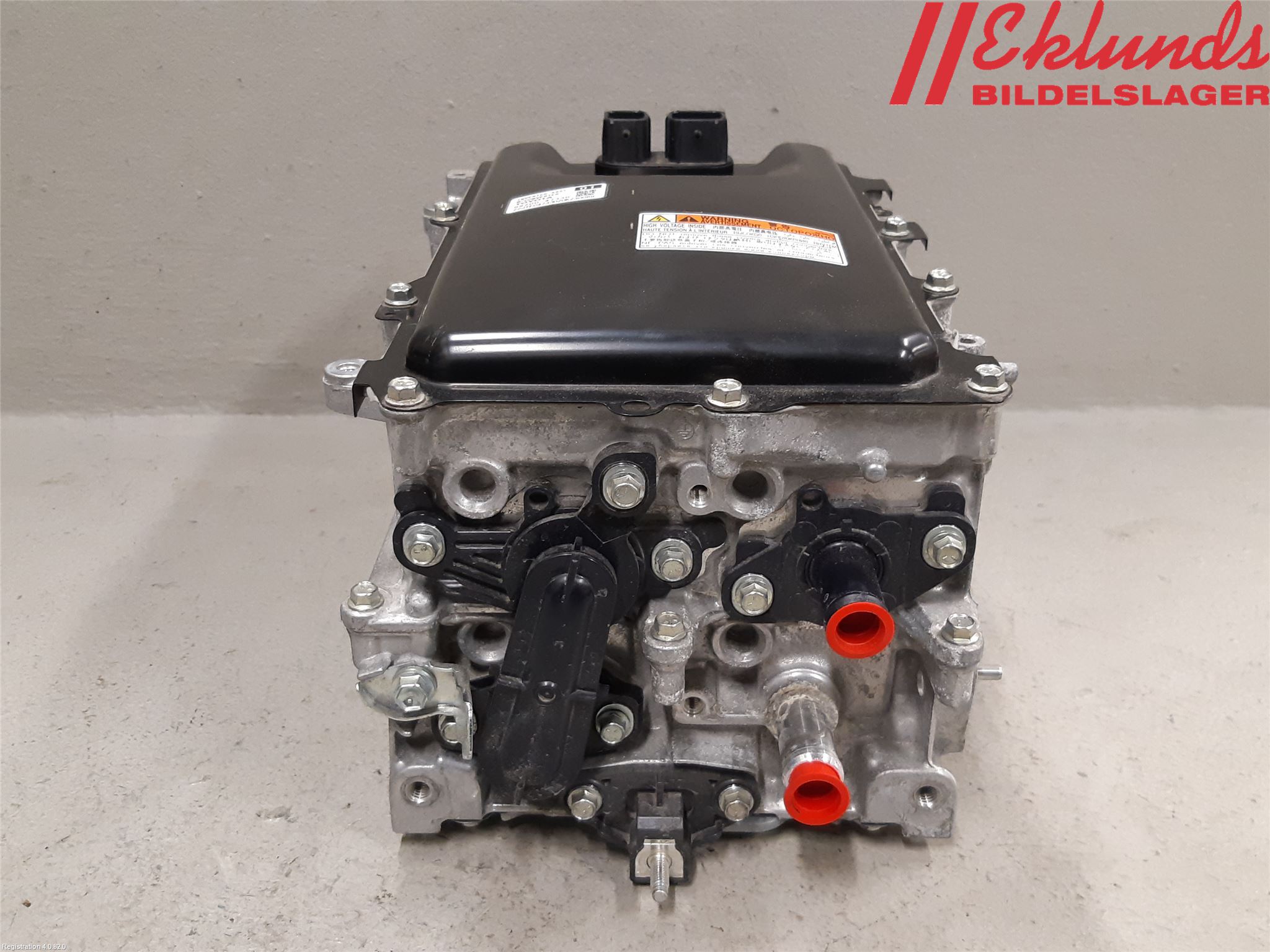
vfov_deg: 53.1
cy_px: 476
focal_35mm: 26
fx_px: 954
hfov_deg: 67.3
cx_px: 635
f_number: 1.7
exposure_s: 1/50
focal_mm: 3.93
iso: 200
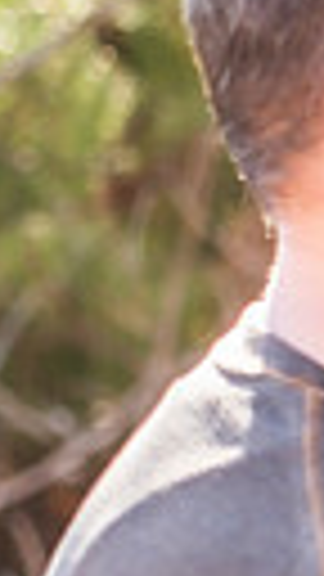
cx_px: 1210
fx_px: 3620
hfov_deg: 4.7
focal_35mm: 237
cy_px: 448
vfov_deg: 9.1
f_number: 2.8
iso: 250
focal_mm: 50
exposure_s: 1/500
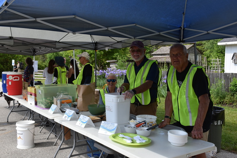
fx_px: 237
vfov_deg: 36.9
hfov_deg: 53.1
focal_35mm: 36
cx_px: 118
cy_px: 79
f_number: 8
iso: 200
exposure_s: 1/250
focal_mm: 24
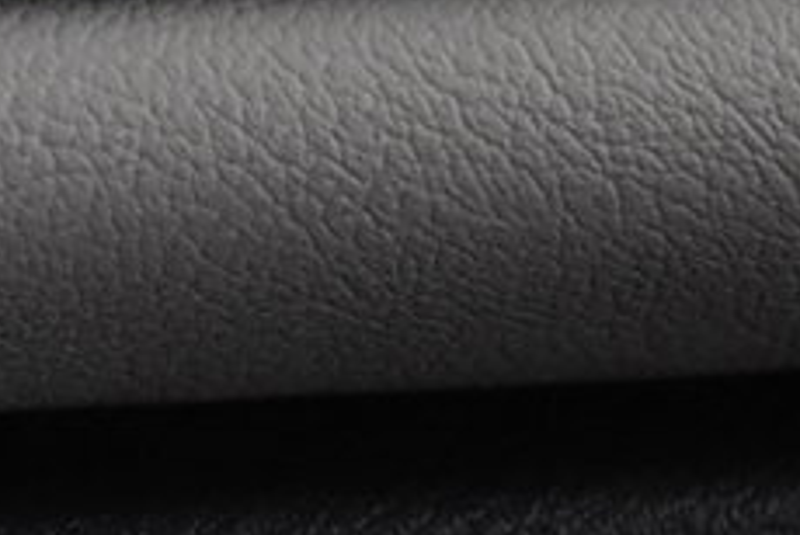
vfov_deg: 3.5
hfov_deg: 5.3
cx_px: 334
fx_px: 8611
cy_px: 895
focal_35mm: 387
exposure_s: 1/100
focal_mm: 58
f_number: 4
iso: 6400
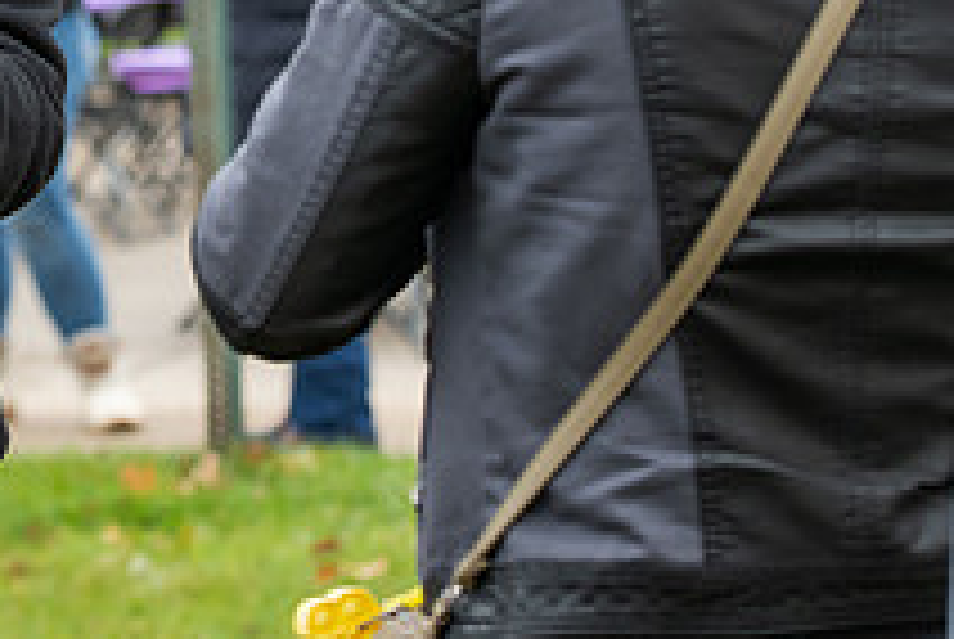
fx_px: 5944
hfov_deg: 9.1
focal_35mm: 224
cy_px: -151
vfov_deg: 6.1
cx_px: -189
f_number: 4.5
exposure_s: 1/250
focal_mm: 82
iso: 400
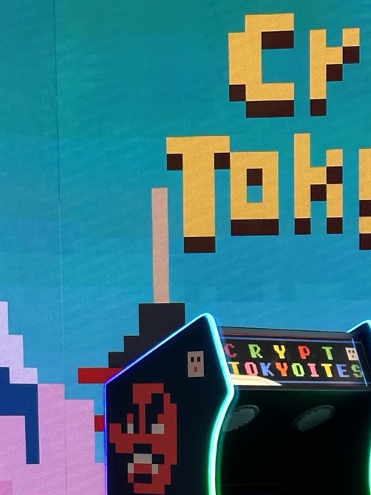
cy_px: 649
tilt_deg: -7.0
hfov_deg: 11.5
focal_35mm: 129
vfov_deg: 14.6
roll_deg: +0.3
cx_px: 279
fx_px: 1845
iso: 80
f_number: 1.78
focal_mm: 6.86
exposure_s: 1/96
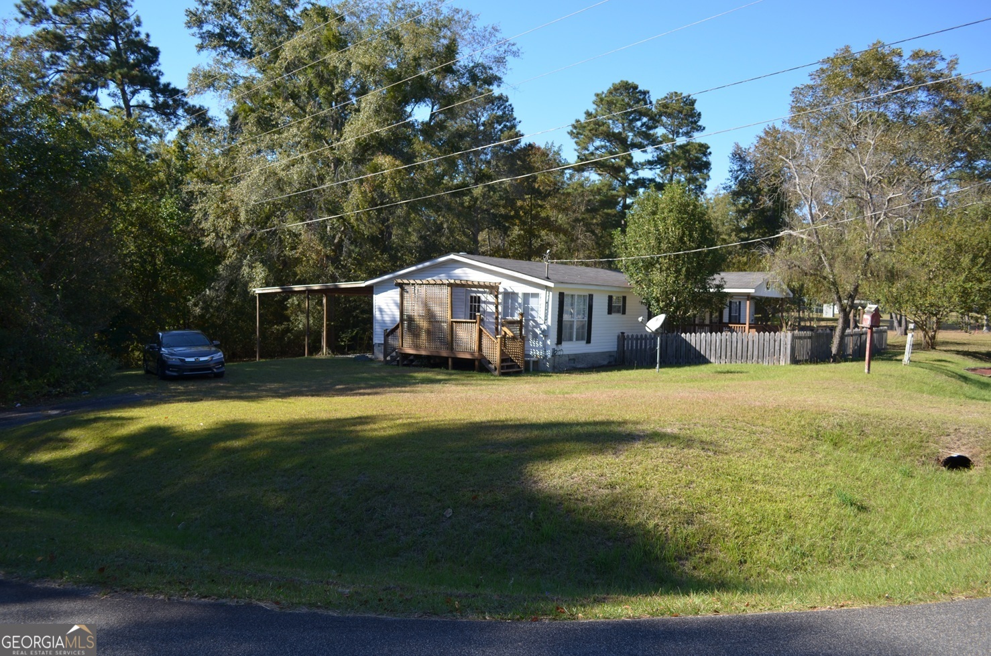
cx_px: 496
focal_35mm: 27
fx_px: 742
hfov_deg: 67.5
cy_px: 328
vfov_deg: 47.7
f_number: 3.5
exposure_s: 1/500
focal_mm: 18
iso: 125
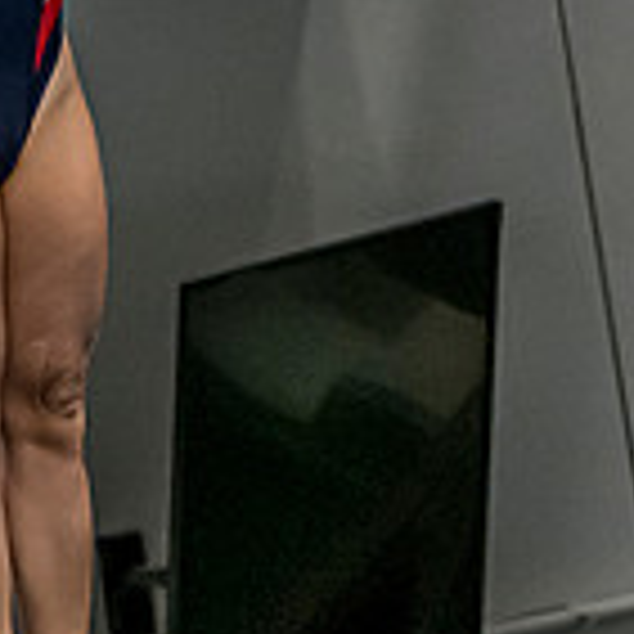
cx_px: -36
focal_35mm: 1667
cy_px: 25
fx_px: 34542
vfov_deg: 1.1
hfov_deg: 1.1
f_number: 2.8
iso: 4000
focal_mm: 200
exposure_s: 1/1000
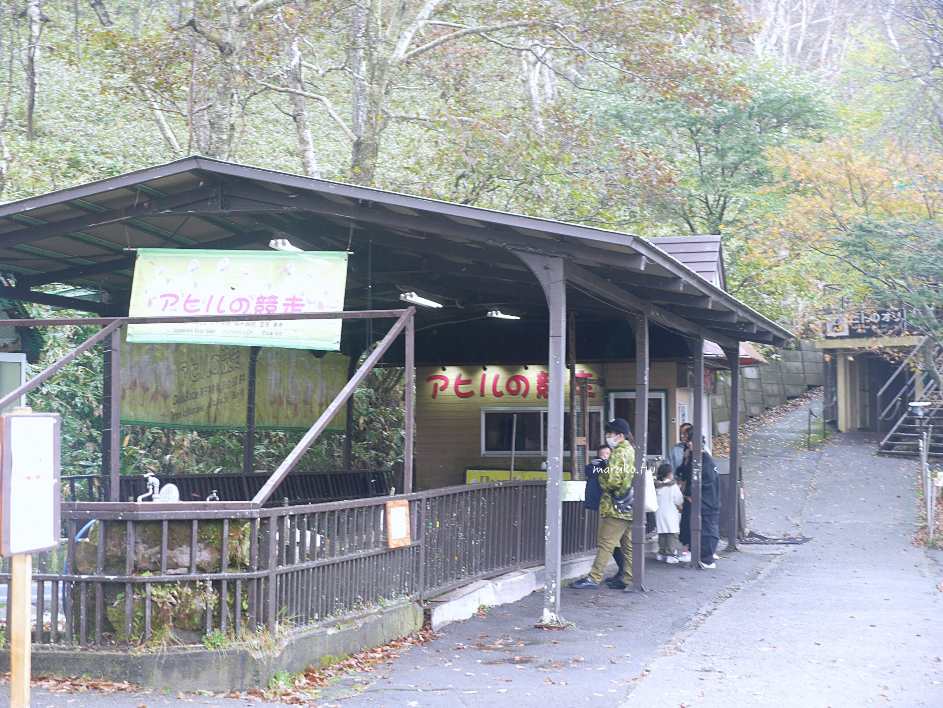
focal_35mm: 70
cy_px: 354
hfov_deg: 27.8
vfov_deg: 21.0
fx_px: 1908
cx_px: 472
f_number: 2.8
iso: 200
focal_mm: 35
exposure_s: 1/125
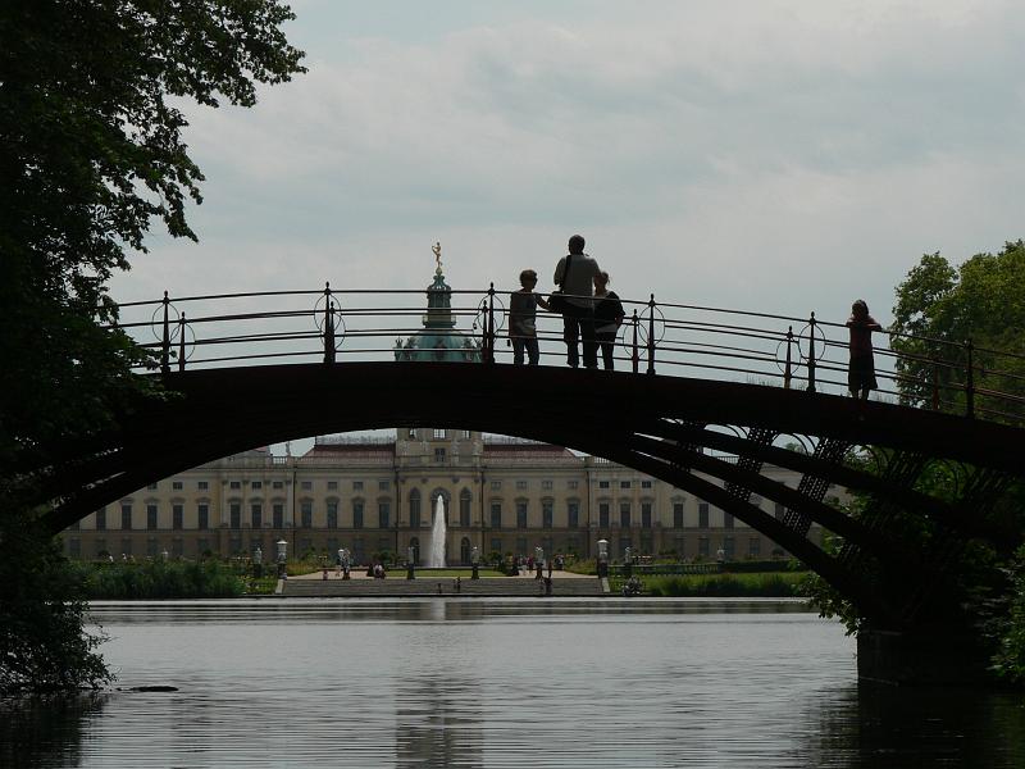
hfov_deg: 13.1
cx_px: 512
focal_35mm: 151
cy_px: 384
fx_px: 4471
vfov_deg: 9.8
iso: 80
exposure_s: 1/800
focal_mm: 25.1
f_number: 5.6
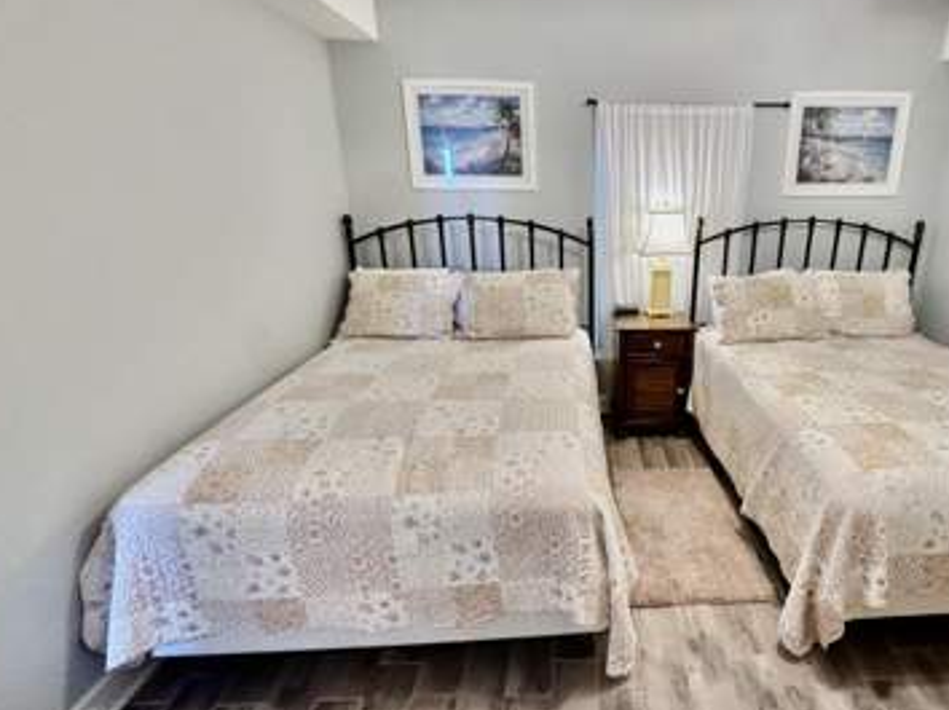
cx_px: 606
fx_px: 521
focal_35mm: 19
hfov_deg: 82.7
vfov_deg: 68.6
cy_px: 352
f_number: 2.2
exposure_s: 1/60
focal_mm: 2.22
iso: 250
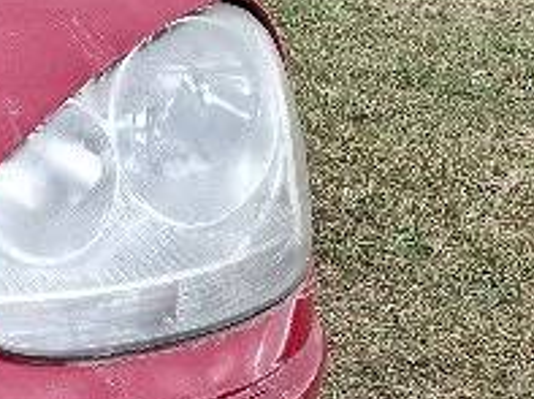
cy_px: 331
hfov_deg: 12.8
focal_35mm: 117
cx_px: -767
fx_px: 1802
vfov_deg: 12.6
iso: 50
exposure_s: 1/263
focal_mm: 5.54
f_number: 1.8
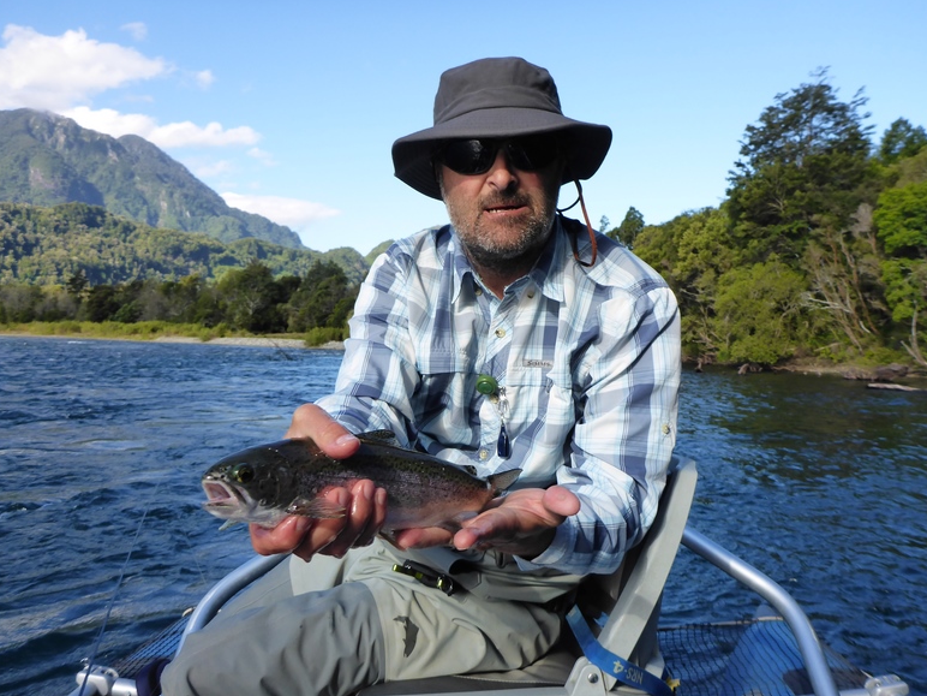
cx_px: 470
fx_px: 777
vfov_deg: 48.2
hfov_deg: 61.7
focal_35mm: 29
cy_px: 355
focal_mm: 4.9
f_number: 3.3
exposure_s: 1/500
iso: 160
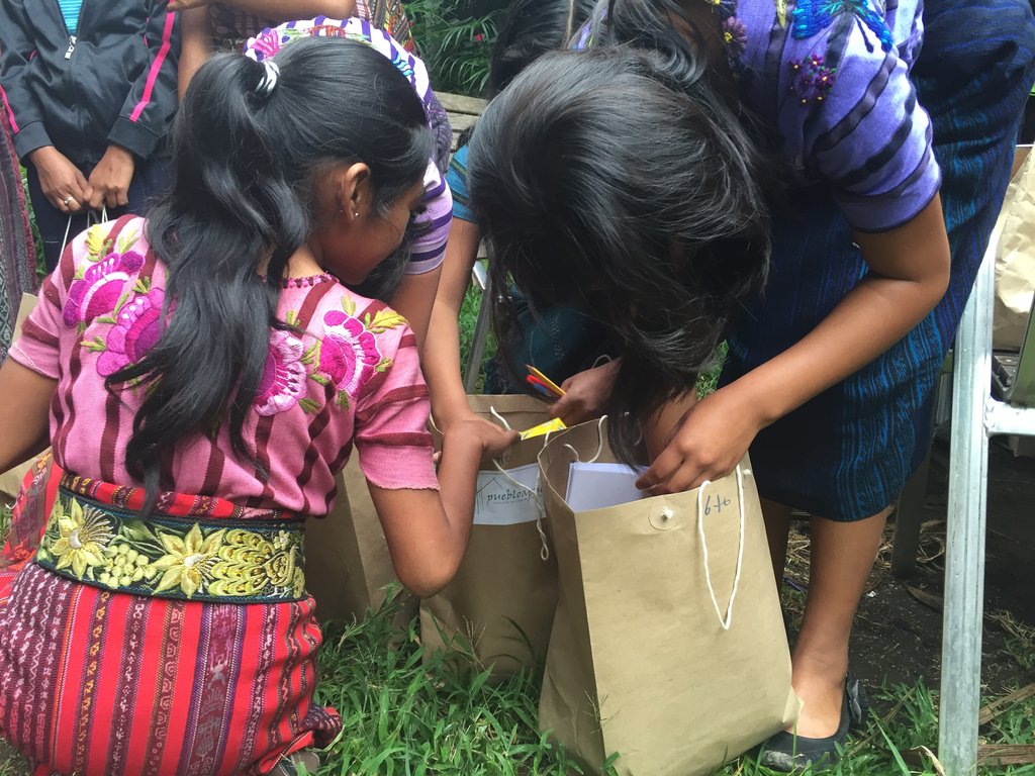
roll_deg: -0.8
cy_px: 388
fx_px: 867
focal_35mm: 29
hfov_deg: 61.7
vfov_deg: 48.2
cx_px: 518
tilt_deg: -14.5
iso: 40
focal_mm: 4.15
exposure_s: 1/40
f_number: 2.2
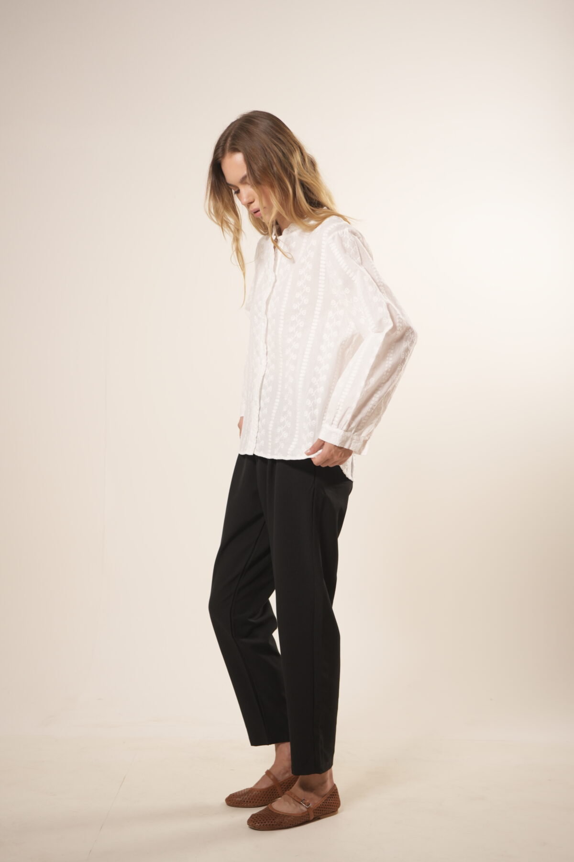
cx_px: 287
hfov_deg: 27.0
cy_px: 431
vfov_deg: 39.6
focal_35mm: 50
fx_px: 1196
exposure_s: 1/100
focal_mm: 50
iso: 640
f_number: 3.2
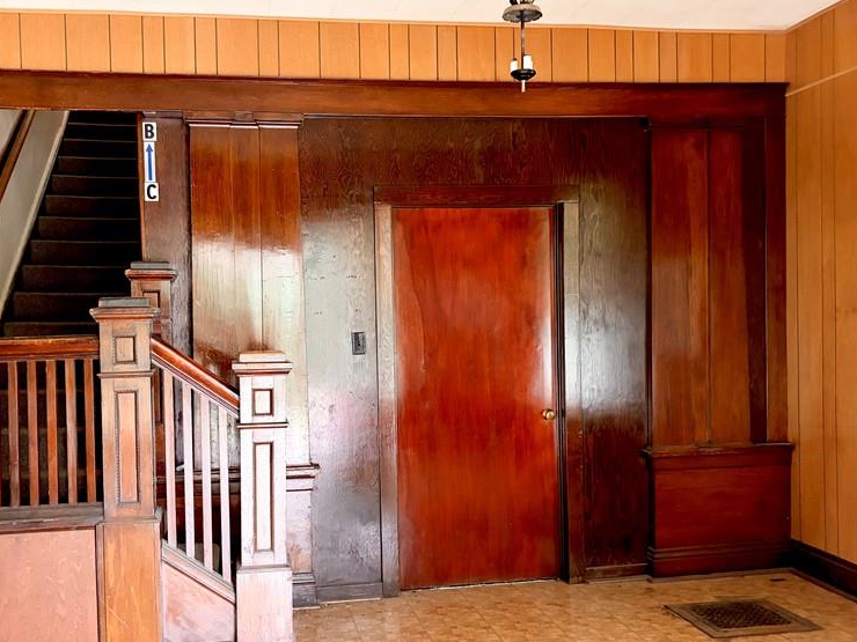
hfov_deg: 51.3
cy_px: 335
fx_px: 891
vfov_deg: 39.6
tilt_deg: -1.6
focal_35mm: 36
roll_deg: +1.2
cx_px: 393
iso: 640
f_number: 1.6
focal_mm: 5.96
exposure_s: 1/30
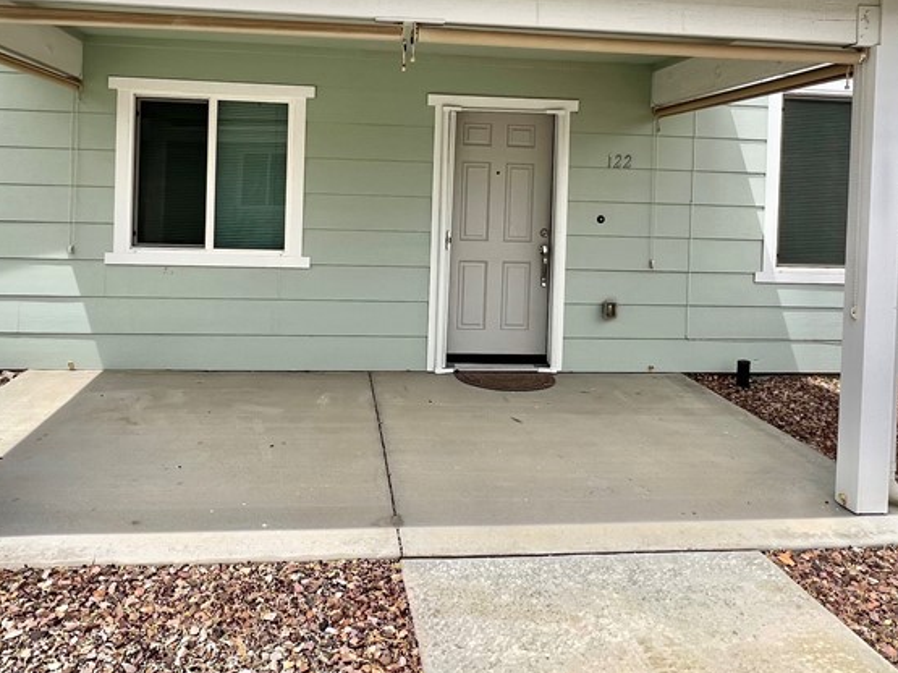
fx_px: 622
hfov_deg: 71.4
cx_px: 405
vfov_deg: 55.1
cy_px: 202
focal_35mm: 24
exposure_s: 1/1179
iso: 32
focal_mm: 1.57
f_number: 1.8
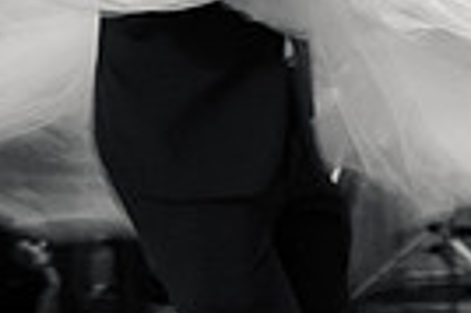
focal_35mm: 104
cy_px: -260
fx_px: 1359
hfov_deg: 19.7
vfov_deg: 12.0
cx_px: 232
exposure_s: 1/25
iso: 3200
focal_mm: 24
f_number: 2.8
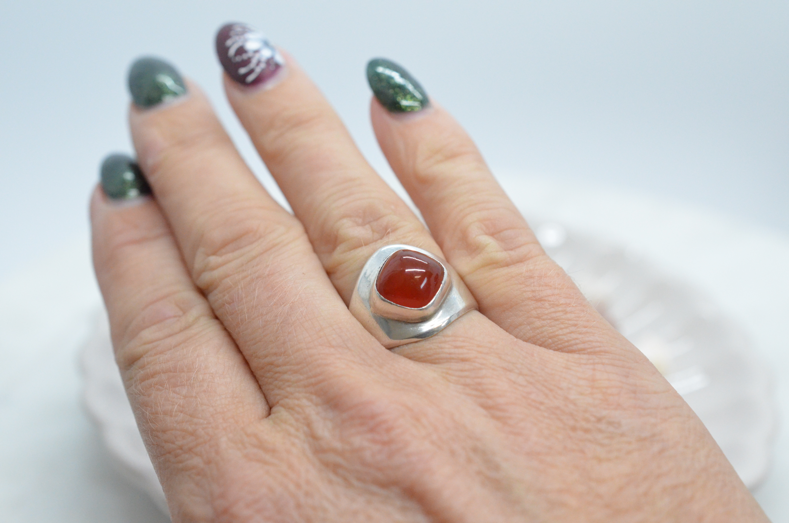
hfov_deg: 33.5
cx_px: 394
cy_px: 262
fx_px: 1312
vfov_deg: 22.5
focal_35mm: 60
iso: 4000
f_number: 6.3
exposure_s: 1/1000
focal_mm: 40
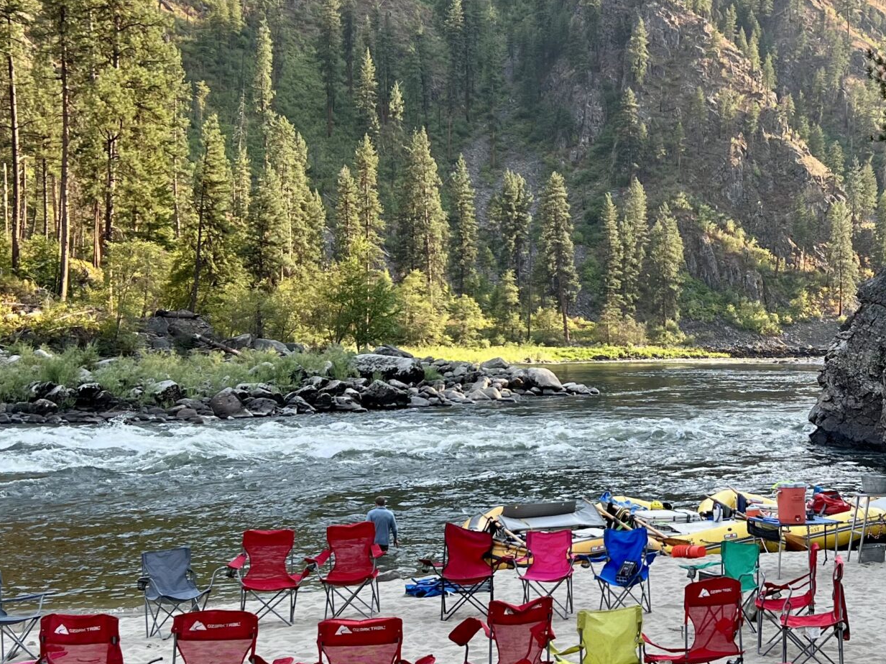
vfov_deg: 27.0
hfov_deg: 34.8
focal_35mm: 54
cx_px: 663
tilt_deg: +0.4
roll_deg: +1.3
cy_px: 343
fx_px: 1382
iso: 50
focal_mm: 5.7
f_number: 1.5
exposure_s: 1/555
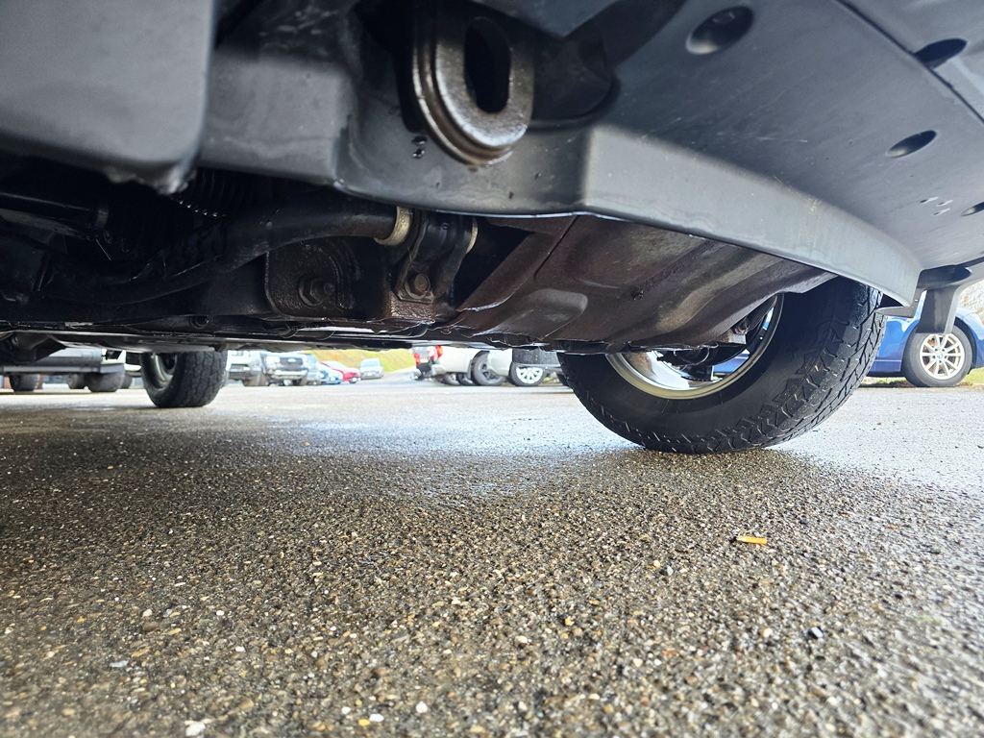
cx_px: 492
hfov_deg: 73.9
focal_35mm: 23
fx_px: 654
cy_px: 369
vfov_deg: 58.9
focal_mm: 6.3
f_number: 1.7
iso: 160
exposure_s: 1/100
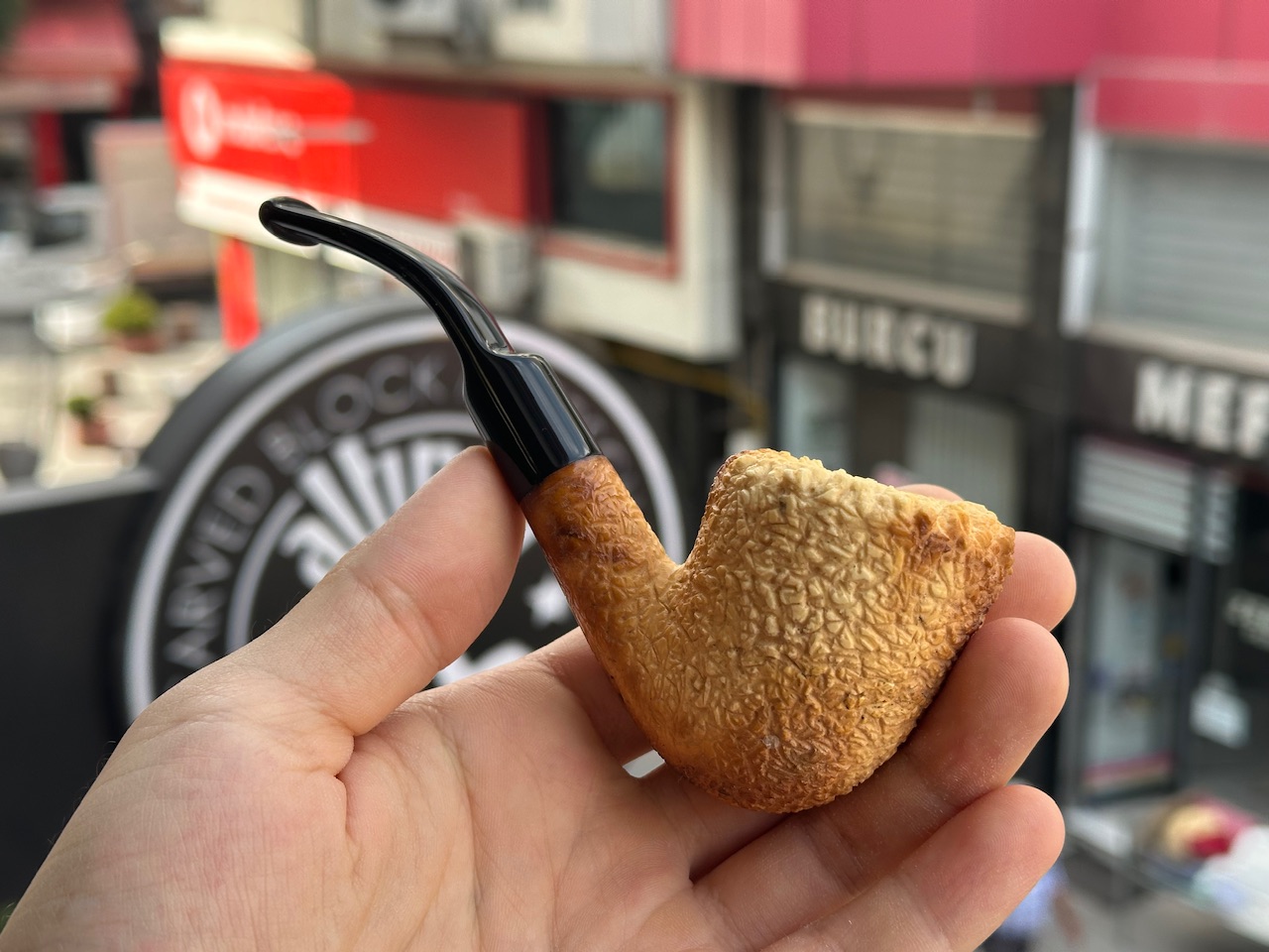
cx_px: 634
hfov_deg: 39.7
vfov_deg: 30.3
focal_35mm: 48
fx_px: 1760
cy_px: 476
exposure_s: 1/467
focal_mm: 6.86
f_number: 1.78
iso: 64
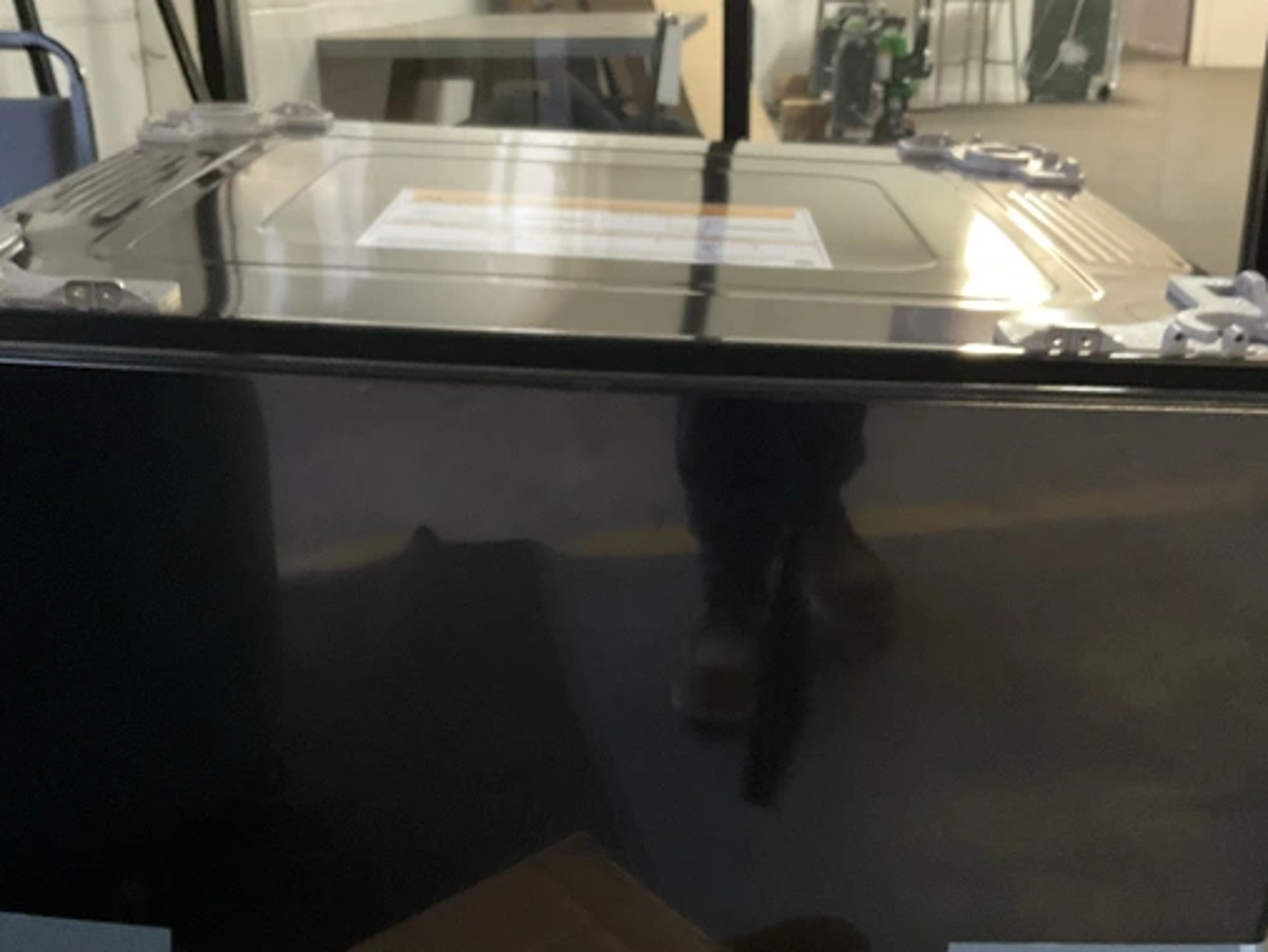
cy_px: 645
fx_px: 1576
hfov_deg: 43.8
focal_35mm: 43
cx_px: 642
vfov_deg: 33.3
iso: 500
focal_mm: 3
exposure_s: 1/24
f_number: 1.8
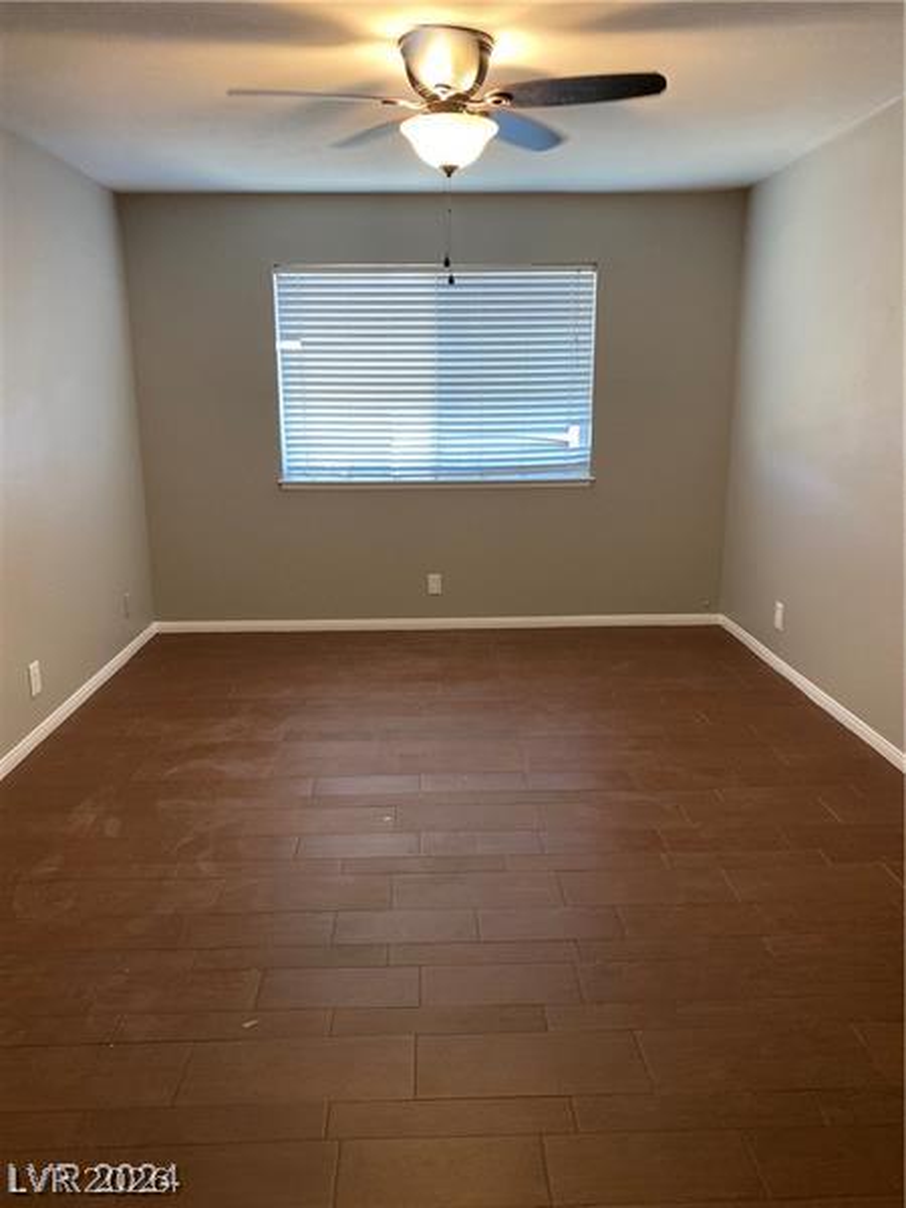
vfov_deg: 67.3
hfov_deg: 53.1
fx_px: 907
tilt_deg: -13.1
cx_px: 453
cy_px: 604
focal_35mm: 26
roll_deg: +0.7
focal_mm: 4.25
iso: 200
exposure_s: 1/60
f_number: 1.8
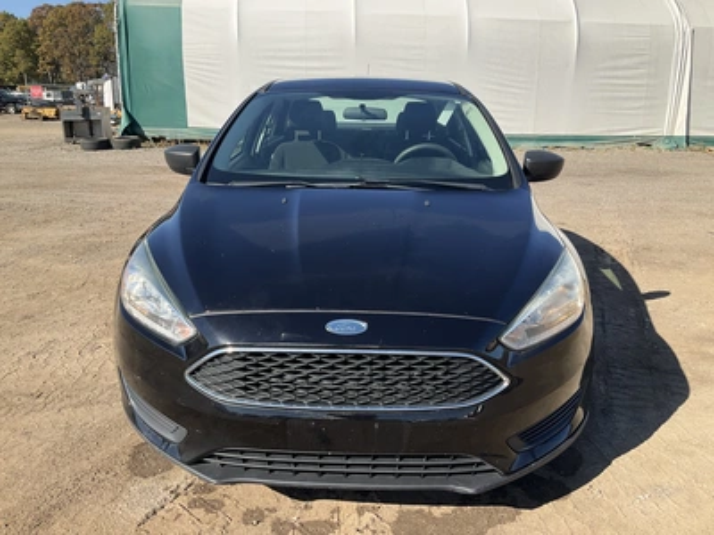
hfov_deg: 61.7
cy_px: 268
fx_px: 598
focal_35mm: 29
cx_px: 357
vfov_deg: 48.2
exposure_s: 1/1412
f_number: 1.8
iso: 25
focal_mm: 3
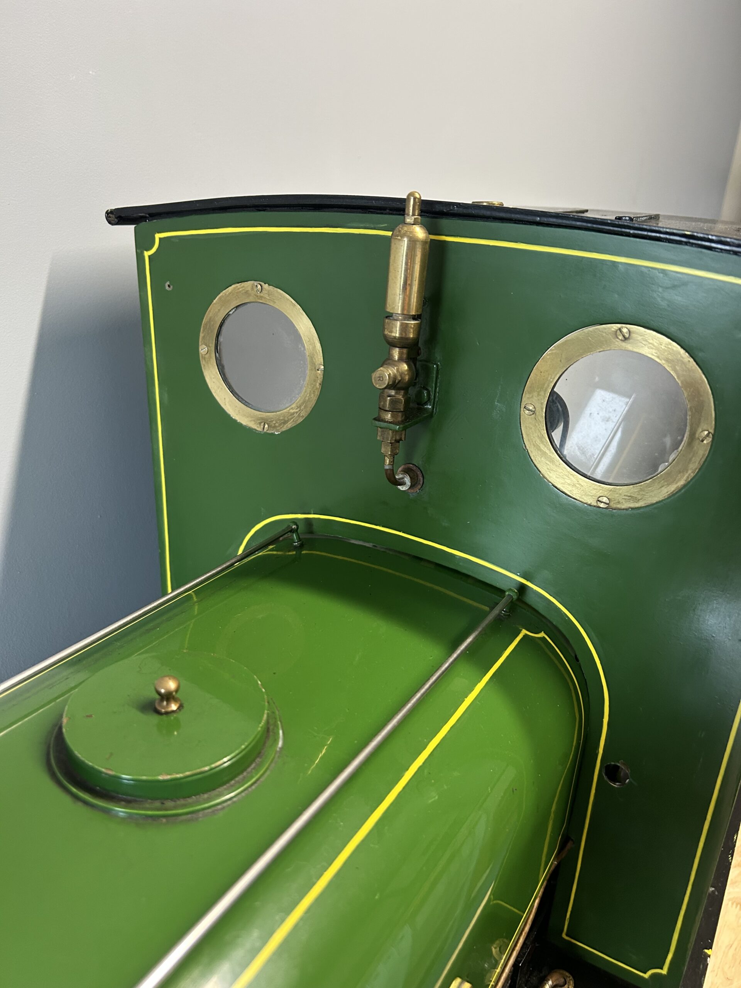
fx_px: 742
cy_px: 494
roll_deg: -3.6
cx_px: 370
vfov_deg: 67.3
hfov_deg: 53.1
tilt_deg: -22.6
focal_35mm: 26
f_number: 1.5
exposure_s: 1/50
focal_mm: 5.7
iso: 200
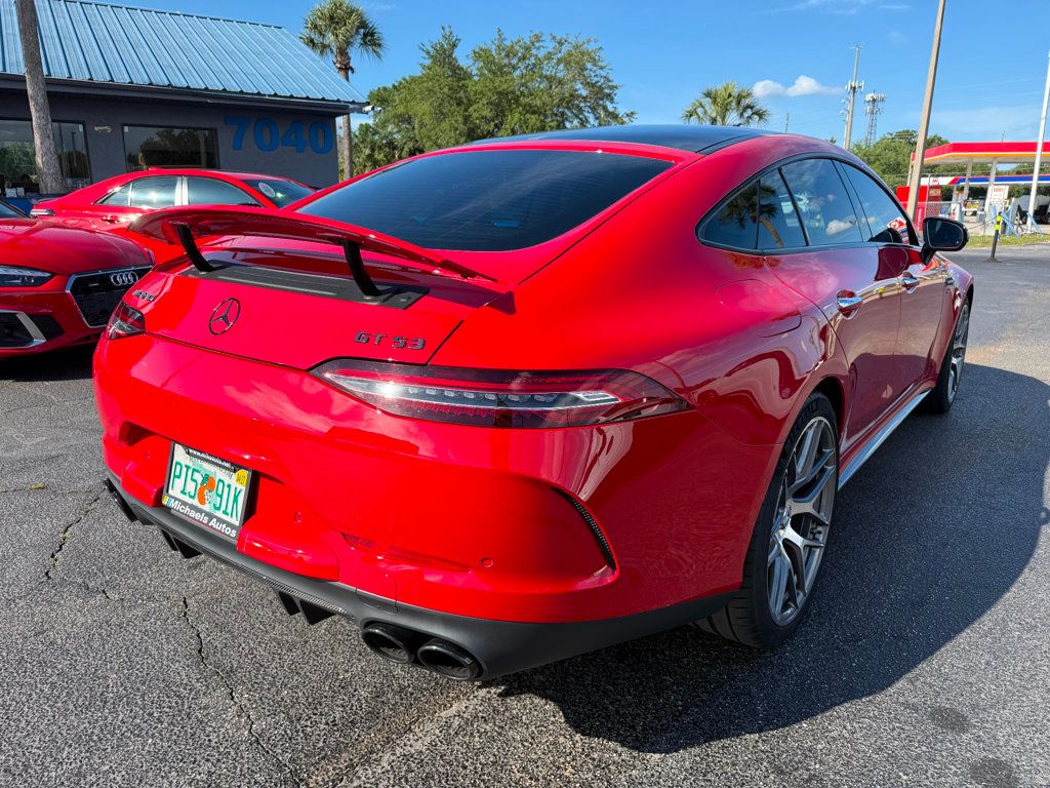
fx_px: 728
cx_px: 525
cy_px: 394
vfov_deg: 56.8
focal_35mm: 24
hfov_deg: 71.6
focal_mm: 6.76
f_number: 1.78
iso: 100
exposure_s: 1/2525
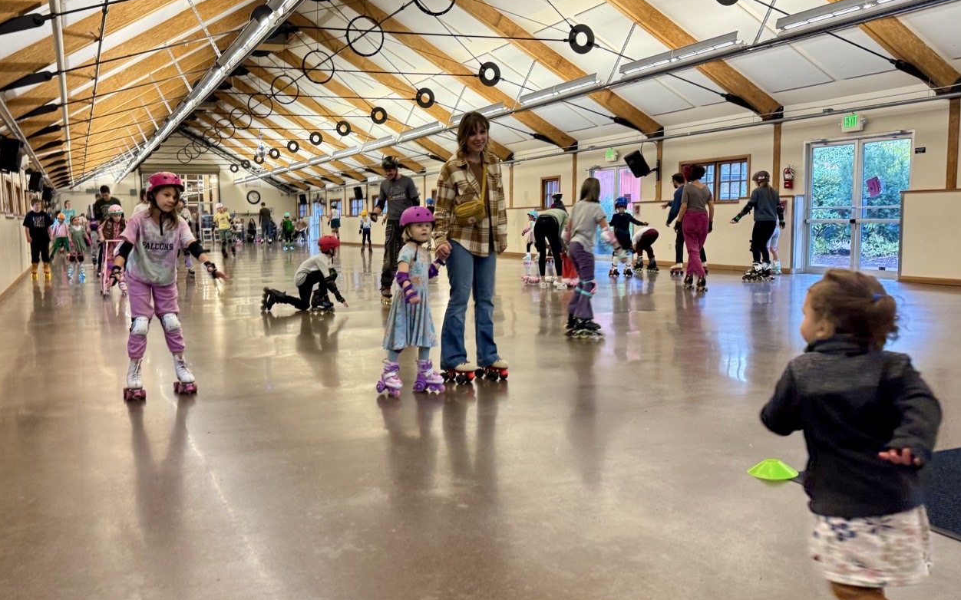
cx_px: 478
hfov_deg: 70.4
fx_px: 681
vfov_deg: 47.3
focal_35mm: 26
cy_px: 357
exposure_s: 1/60
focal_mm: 6.76
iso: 200
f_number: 1.78
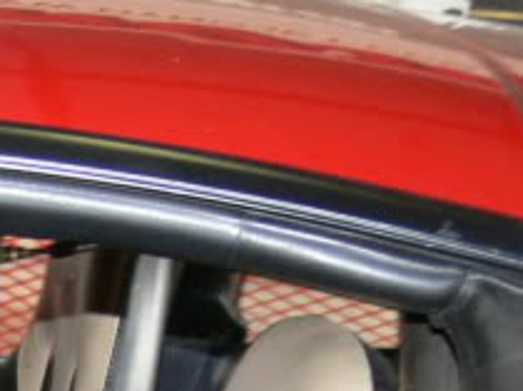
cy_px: 907
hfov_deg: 10.2
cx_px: -697
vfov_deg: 8.1
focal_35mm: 171
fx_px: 2581
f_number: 2.8
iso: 100
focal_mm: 7.4
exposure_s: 1/30
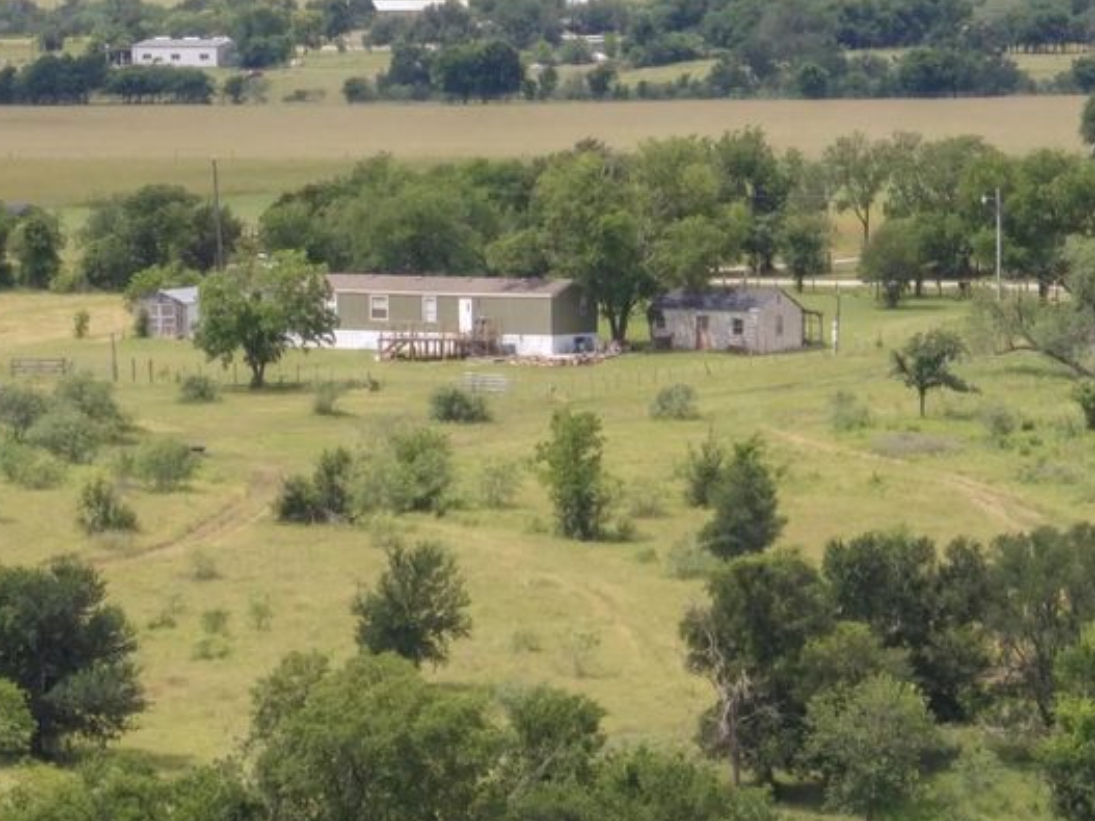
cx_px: 438
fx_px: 9899
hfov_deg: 6.3
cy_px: 548
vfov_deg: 4.7
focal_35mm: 313
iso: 180
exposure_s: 1/15
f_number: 4.4
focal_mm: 29.85
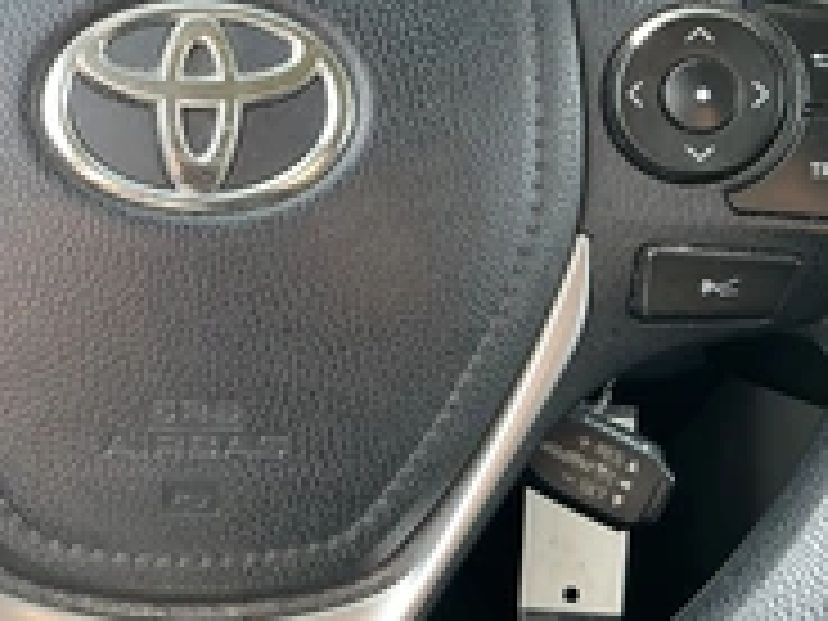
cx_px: 144
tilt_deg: -27.1
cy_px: 162
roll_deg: -1.3
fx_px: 1459
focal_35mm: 61
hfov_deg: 30.8
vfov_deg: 23.8
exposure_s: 1/122
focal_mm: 3
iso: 64
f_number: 1.8
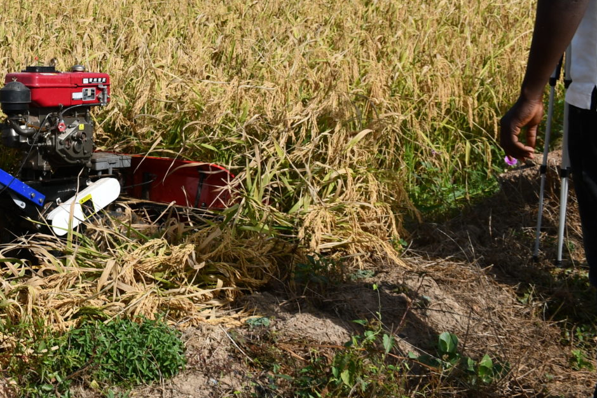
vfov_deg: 18.6
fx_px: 1194
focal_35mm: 72
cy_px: 50
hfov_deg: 26.7
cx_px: 10
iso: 100
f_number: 9
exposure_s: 1/320
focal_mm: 22
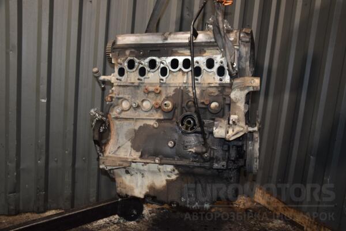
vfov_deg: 40.0
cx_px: 173
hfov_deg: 57.2
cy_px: 116
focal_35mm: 33
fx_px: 317
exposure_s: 1/60
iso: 800
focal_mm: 22
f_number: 5
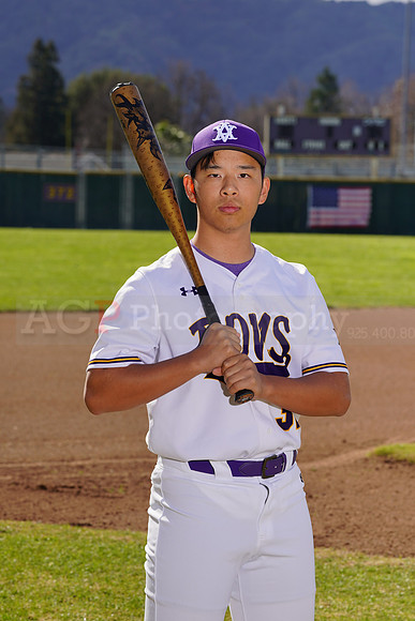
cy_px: 310
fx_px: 2989
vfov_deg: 11.9
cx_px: 208
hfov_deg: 7.9
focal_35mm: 173
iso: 100
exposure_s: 1/250
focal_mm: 173
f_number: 11
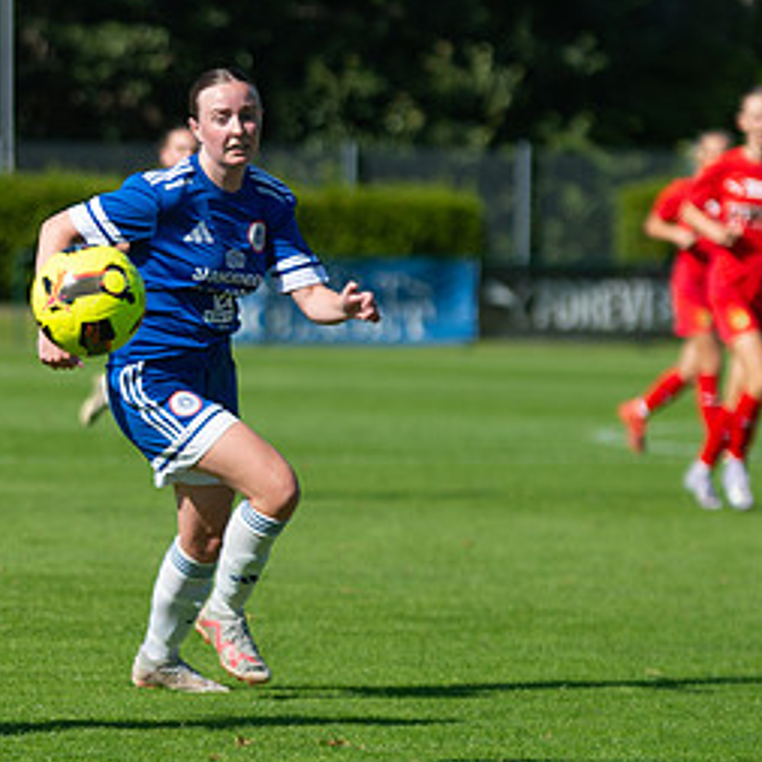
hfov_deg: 4.5
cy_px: 356
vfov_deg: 4.5
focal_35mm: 392
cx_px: -164
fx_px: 9763
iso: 125
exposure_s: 1/2500
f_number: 3.2
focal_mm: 140
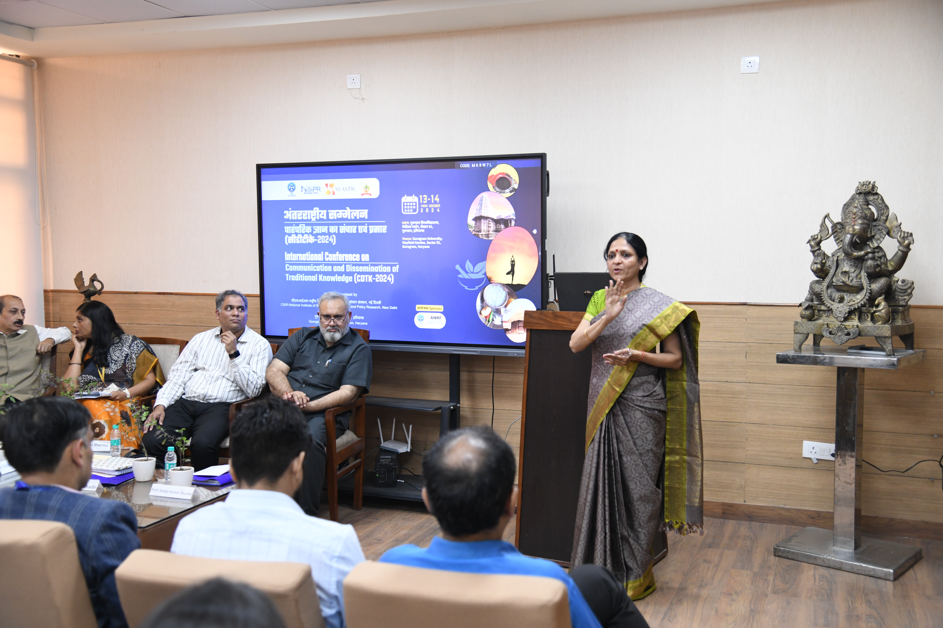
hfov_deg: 50.7
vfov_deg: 35.1
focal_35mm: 38
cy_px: 314
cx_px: 472
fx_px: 995
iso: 1600
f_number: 4
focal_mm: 38
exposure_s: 1/125
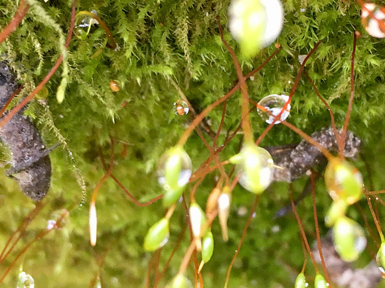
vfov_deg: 18.4
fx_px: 890
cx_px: 251
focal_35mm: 80
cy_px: 196
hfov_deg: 24.3
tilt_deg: -72.9
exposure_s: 1/33
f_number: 2.2
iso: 40
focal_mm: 4.15
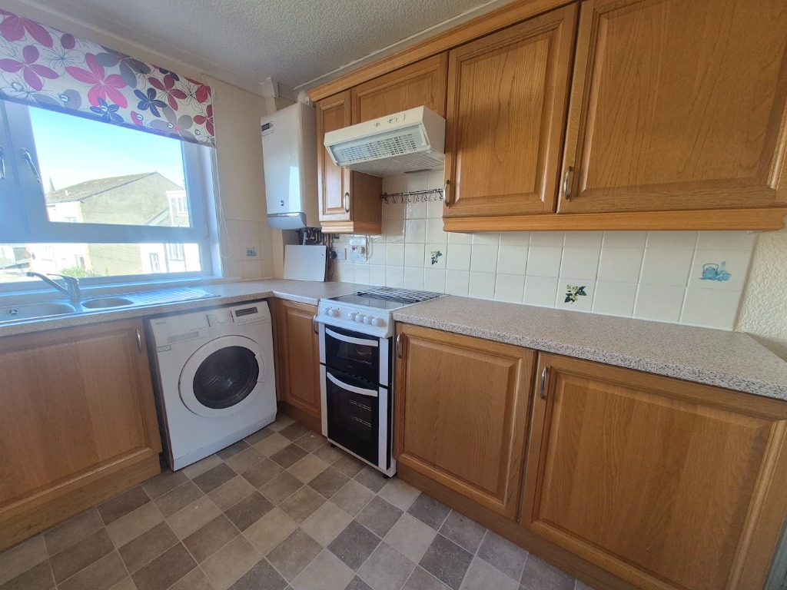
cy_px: 295
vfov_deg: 89.9
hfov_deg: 106.2
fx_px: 296
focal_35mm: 13
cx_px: 394
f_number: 2.2
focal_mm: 1.74
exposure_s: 1/50
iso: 50
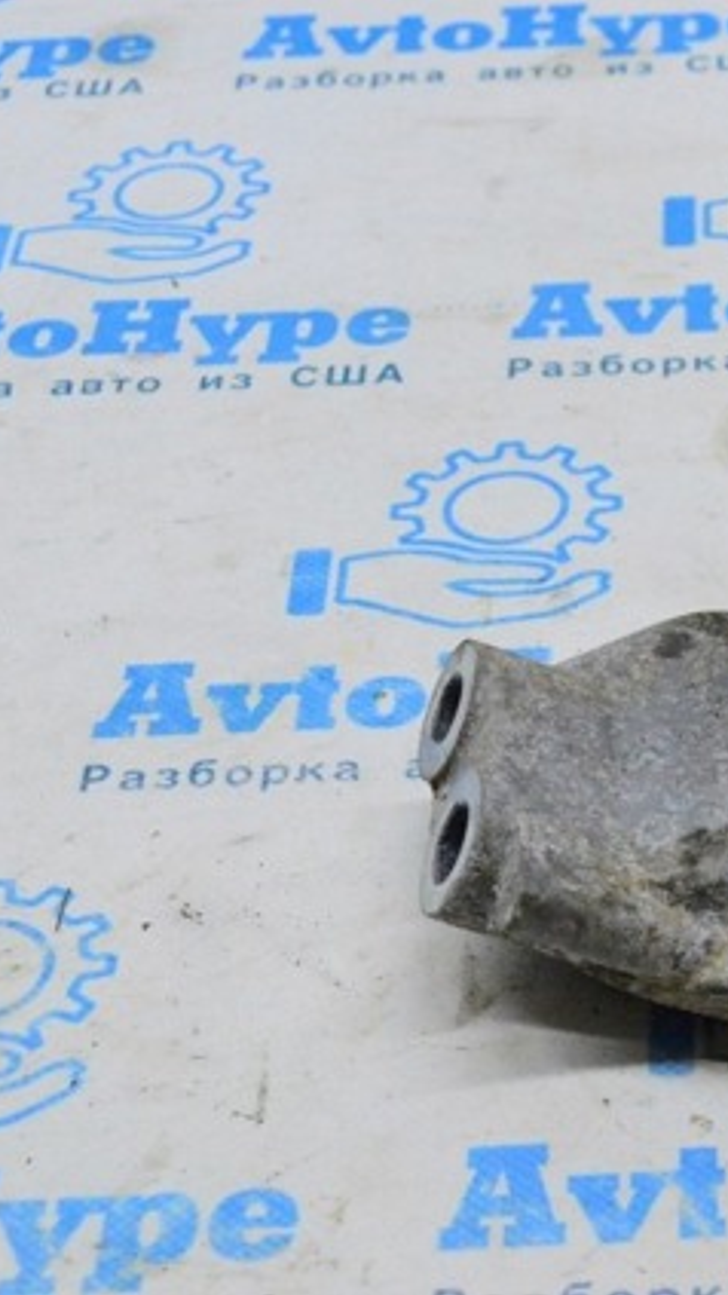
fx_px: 3260
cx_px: 872
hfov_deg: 12.4
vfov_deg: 22.5
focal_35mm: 95
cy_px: 648
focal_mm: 40
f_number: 9
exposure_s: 1/320
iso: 6400
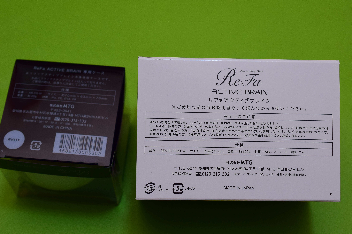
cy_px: 117
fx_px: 587
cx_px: 176
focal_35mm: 60
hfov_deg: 33.4
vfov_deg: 22.6
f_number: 5.6
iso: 400
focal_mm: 40
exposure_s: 1/200
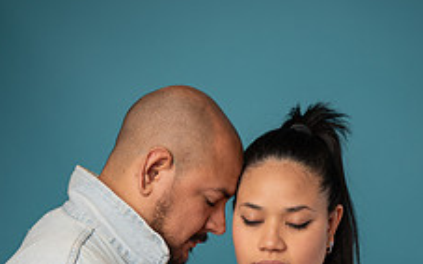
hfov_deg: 23.3
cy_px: 338
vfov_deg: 14.1
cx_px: 216
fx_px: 1026
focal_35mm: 89
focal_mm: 44
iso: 125
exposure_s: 1/100
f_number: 5
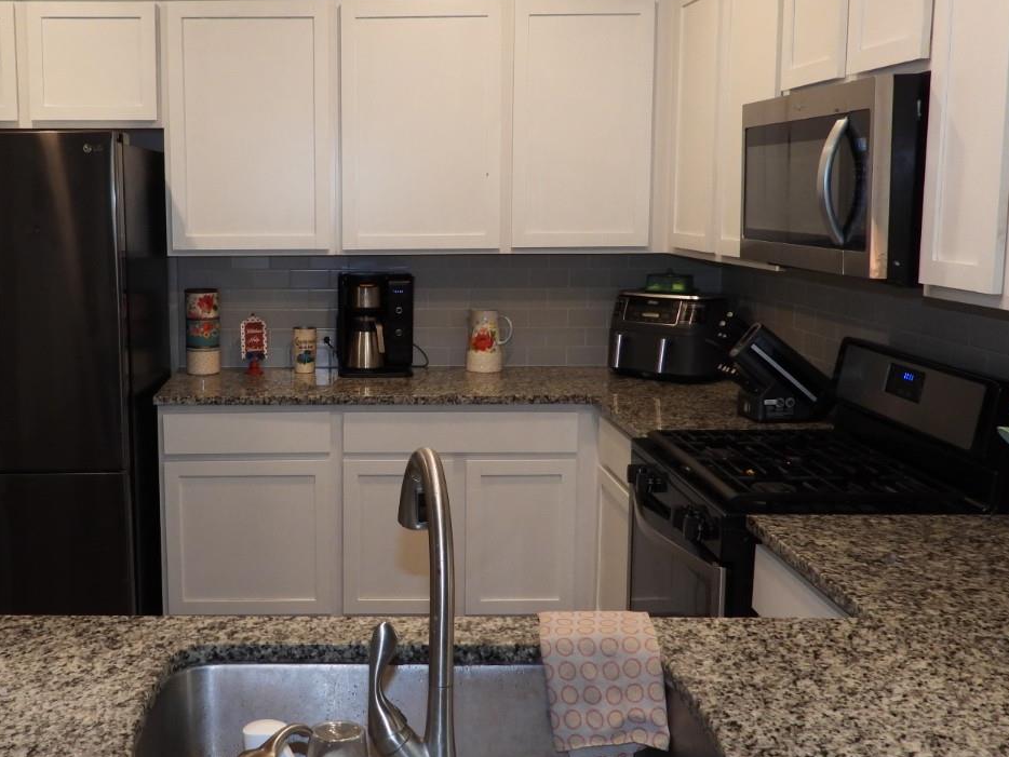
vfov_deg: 38.6
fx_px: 1079
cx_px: 325
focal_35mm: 37
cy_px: 341
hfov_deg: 49.1
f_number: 2.8
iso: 200
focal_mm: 4.3
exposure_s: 1/30
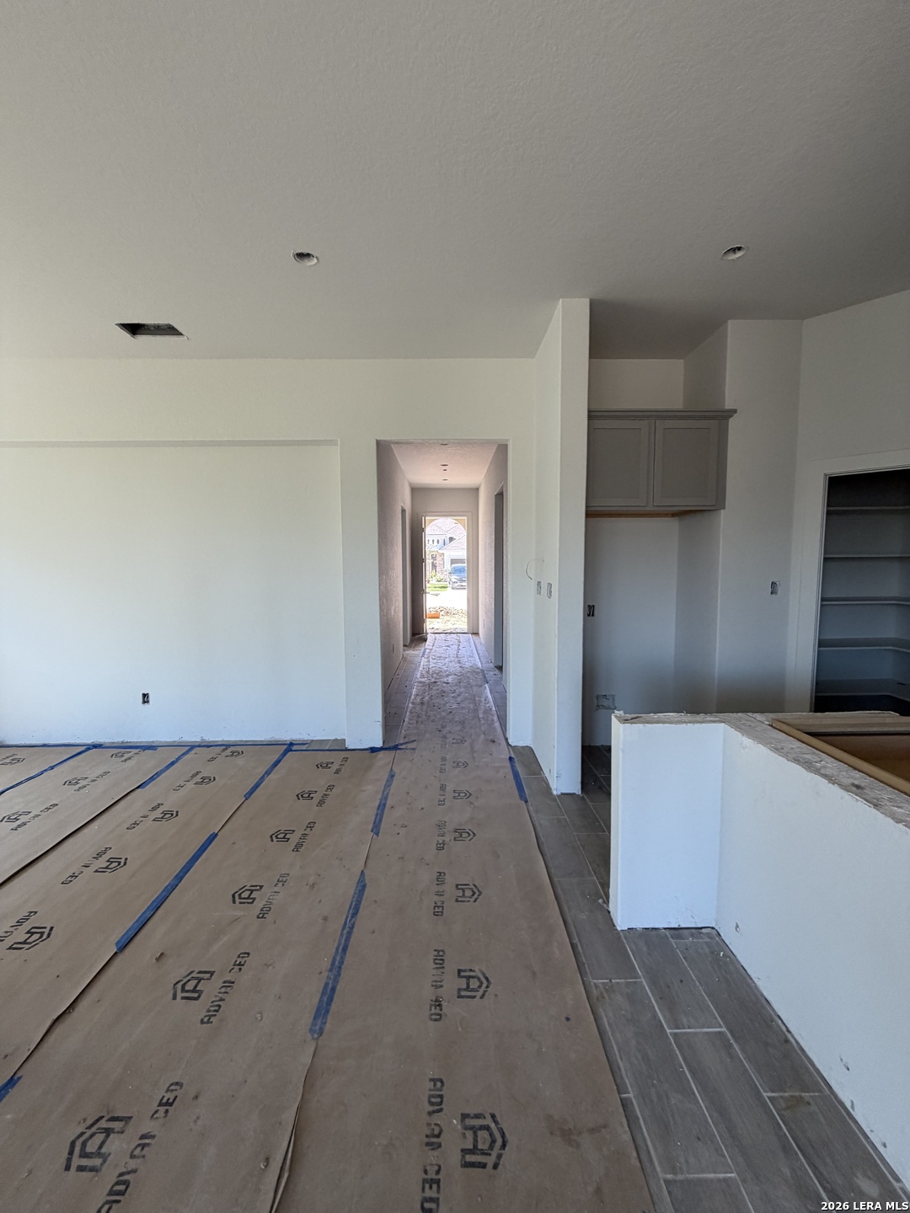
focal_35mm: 14
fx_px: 491
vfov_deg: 102.1
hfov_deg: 85.7
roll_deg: +0.5
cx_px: 455
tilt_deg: -5.2
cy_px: 606
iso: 160
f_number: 2.2
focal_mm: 2.22
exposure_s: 1/121
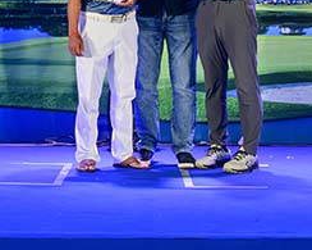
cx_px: 92
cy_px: -46
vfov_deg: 11.4
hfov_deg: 14.4
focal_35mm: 133
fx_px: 1228
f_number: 6.3
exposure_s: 1/200
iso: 2000
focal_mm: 36
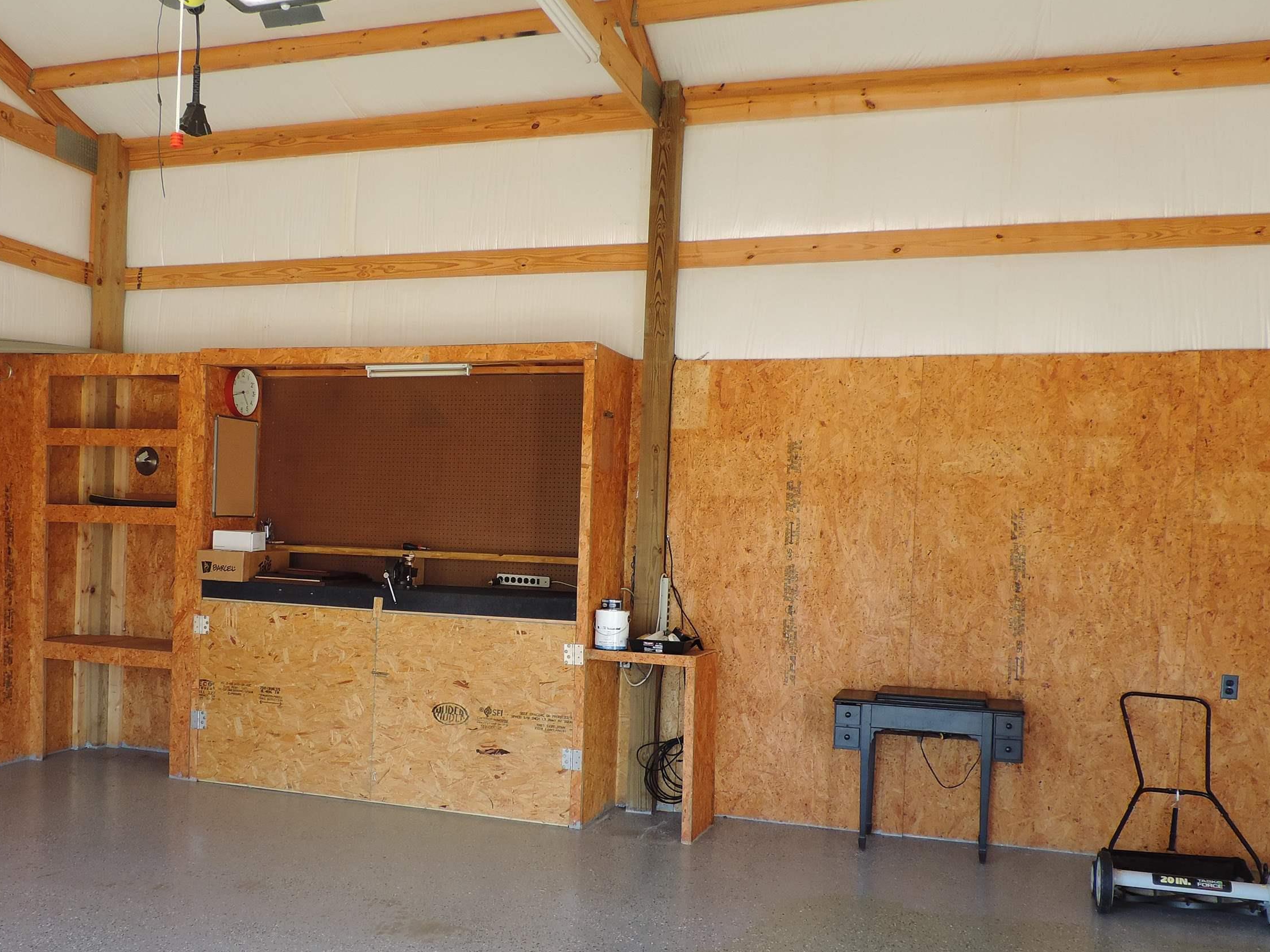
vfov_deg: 42.8
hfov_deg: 54.9
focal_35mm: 33
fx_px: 1211
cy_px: 553
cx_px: 503
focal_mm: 4.3
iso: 80
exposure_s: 1/50
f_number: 3
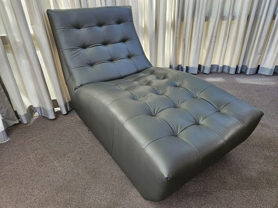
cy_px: 104
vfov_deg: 58.9
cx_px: 139
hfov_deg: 73.9
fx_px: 185
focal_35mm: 23
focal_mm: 5.4
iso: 100
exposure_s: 1/180
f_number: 1.8
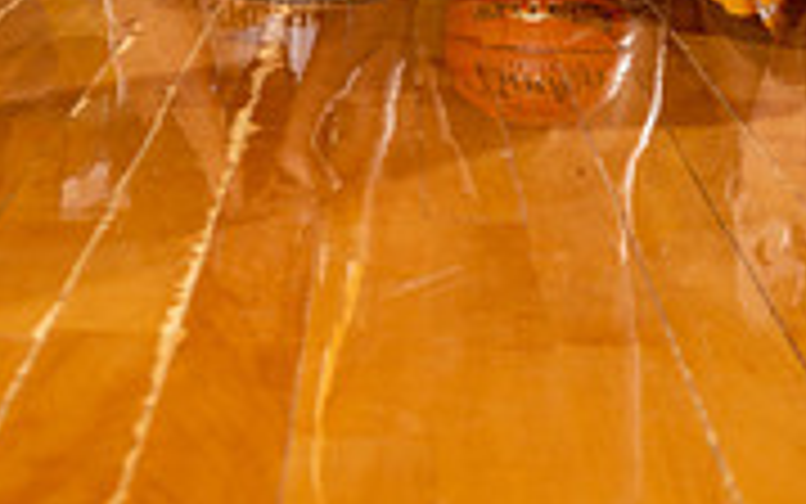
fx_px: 1912
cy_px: -486
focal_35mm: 87
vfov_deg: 13.1
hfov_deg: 23.7
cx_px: 518
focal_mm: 34
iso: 320
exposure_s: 1/250
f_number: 6.3
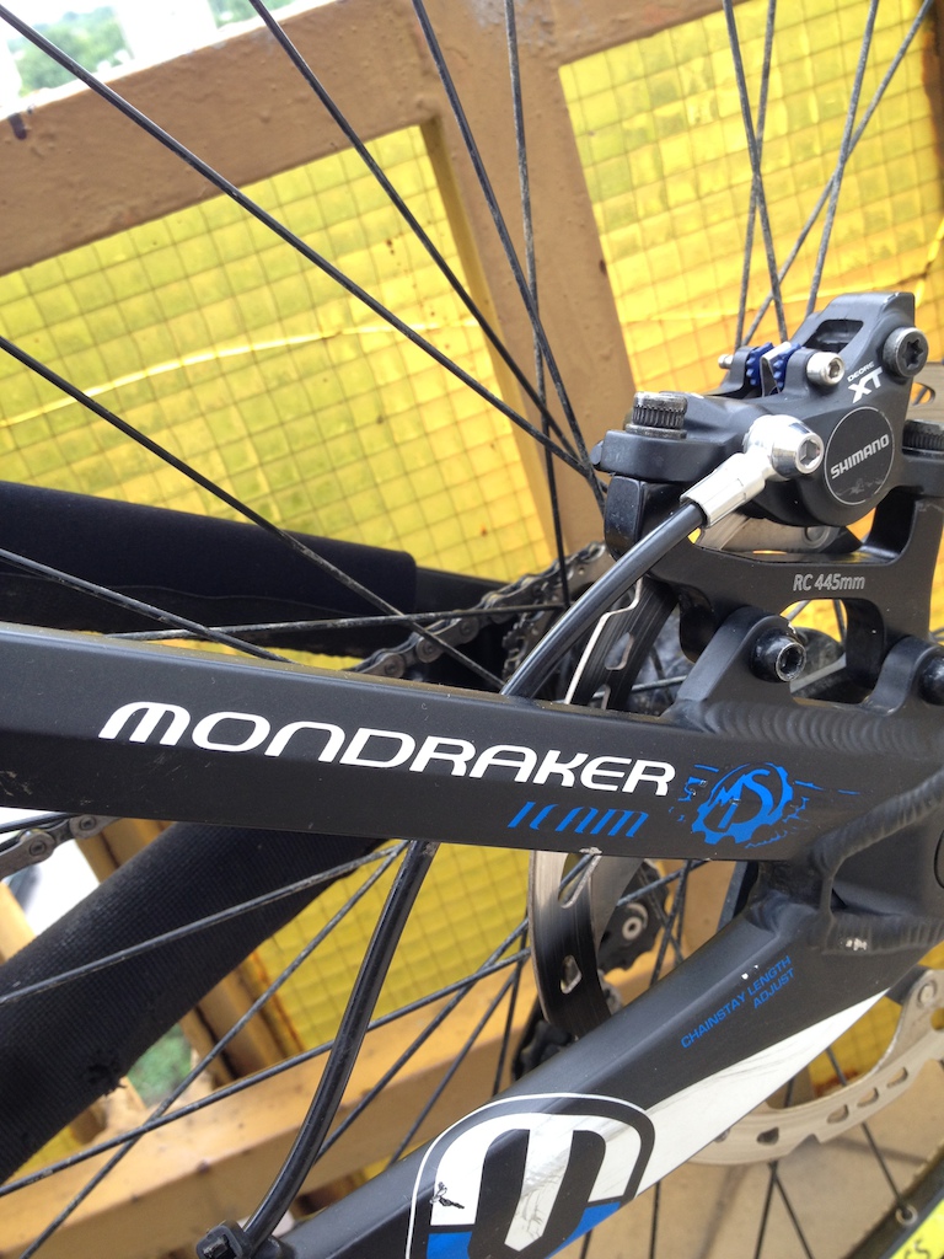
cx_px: 472
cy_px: 630
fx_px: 1273
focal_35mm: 35
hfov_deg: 40.7
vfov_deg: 52.6
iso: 50
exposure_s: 1/40
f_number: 2.4
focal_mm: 4.28
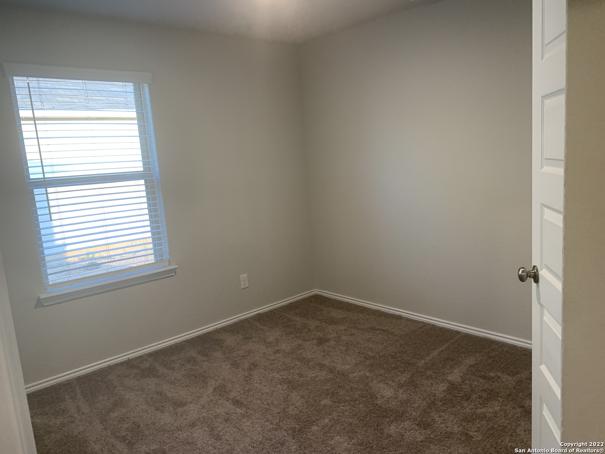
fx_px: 454
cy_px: 227
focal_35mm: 26
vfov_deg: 53.1
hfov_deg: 67.3
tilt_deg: -8.5
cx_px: 302
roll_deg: +3.9
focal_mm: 4.25
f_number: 1.8
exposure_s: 1/60
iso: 125
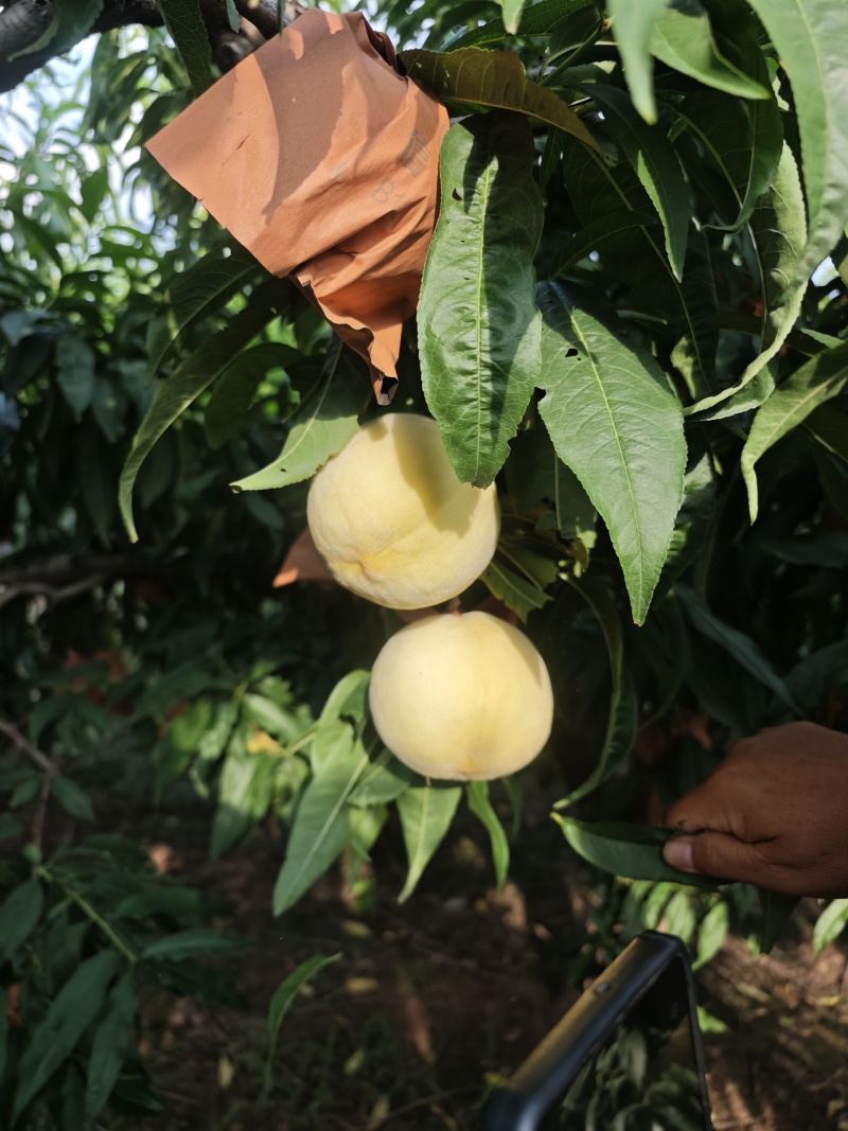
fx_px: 751
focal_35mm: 23
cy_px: 566
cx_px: 424
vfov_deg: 73.9
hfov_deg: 58.9
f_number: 2
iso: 200
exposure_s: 1/2000
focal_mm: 8.72
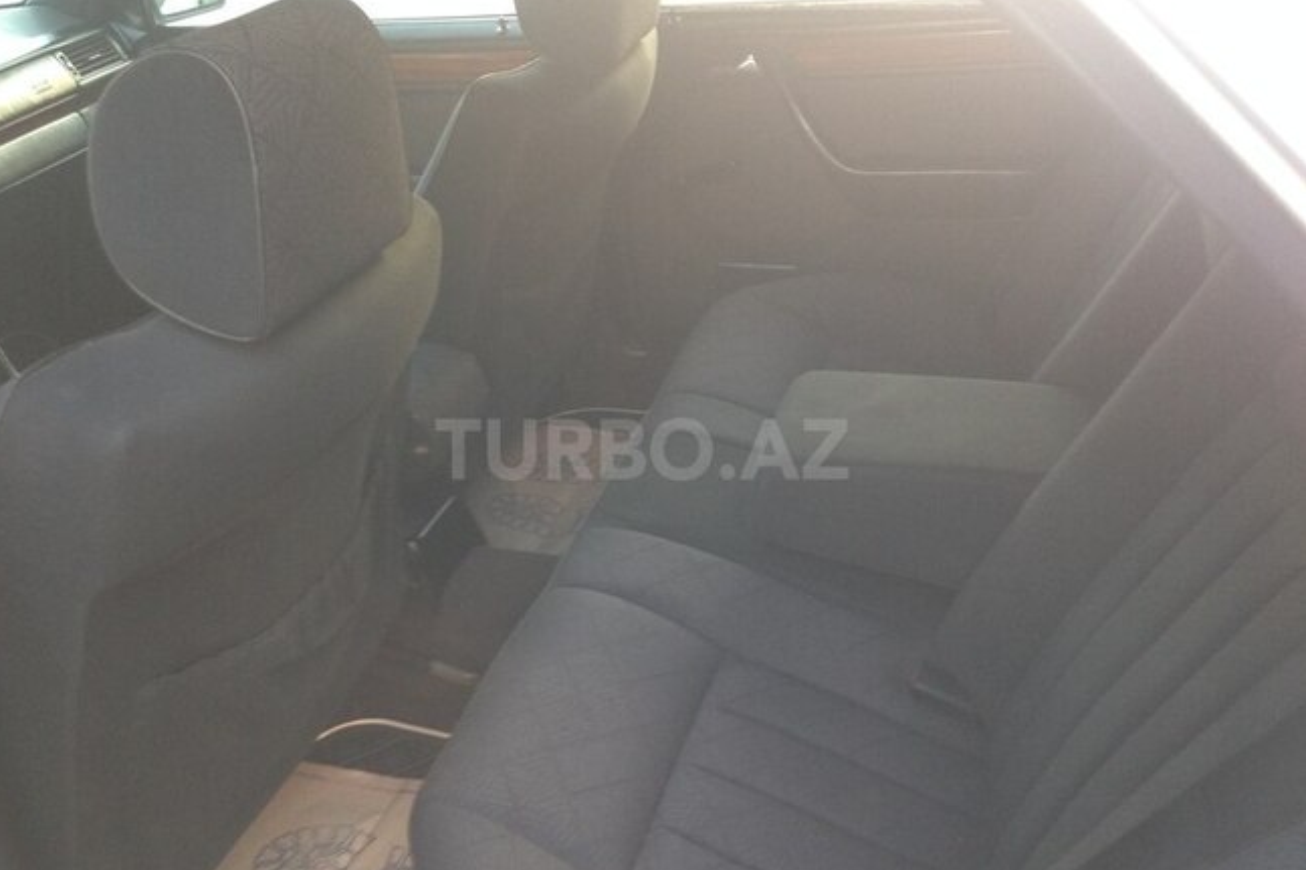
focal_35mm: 35
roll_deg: +3.3
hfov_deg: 54.4
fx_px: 1269
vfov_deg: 37.8
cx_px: 642
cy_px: 449
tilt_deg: -33.3
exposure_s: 1/20
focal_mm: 4.12
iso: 125
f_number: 2.4
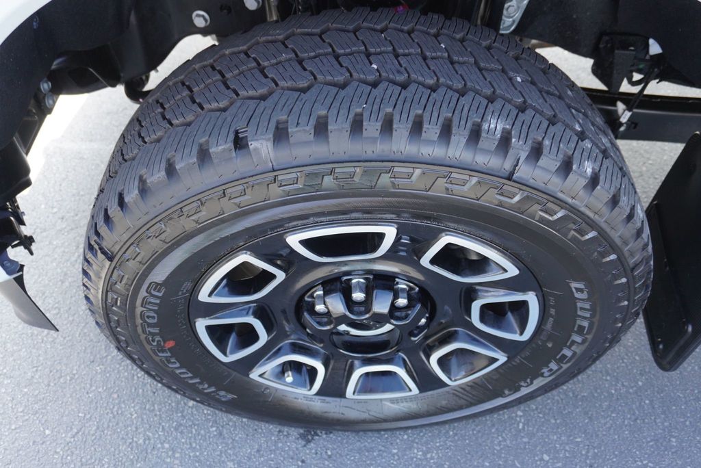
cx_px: 350
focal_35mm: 30
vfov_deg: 43.7
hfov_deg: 61.9
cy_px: 234
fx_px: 584
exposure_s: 1/160
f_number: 4
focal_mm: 20
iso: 500
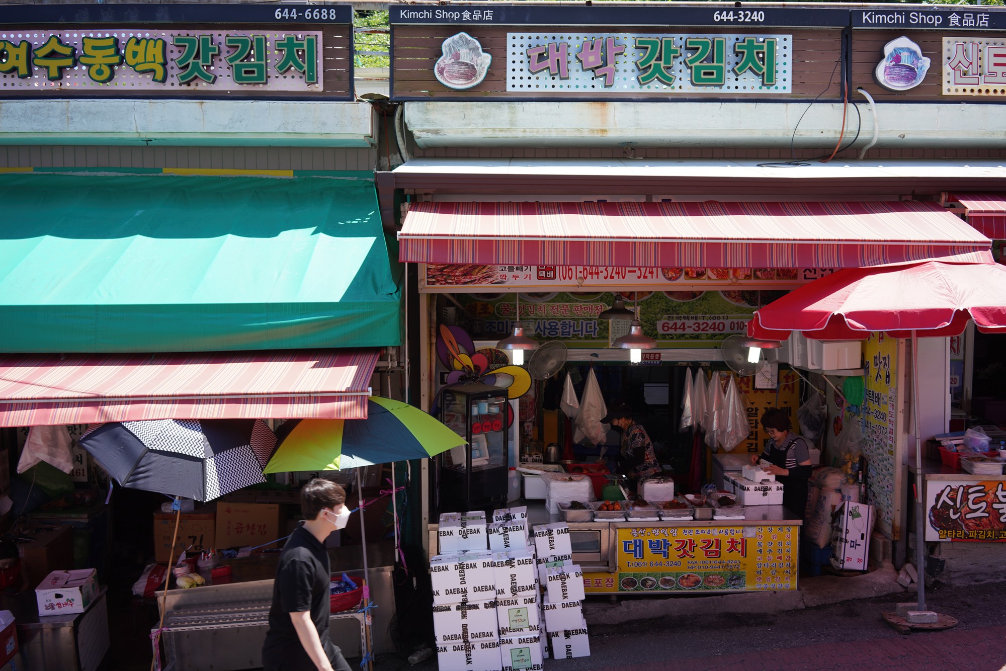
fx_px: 978
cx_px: 503
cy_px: 336
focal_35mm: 35
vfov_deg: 37.9
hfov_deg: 54.4
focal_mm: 35
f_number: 8
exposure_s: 1/100
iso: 100
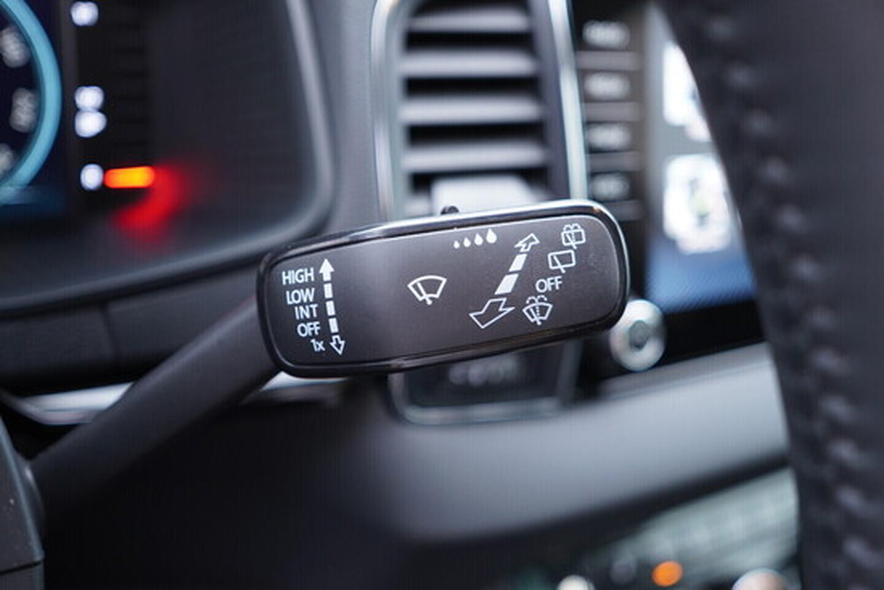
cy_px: 295
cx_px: 442
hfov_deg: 53.1
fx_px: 884
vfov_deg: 36.9
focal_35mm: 36
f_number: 2.8
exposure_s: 1/40
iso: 500
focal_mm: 24
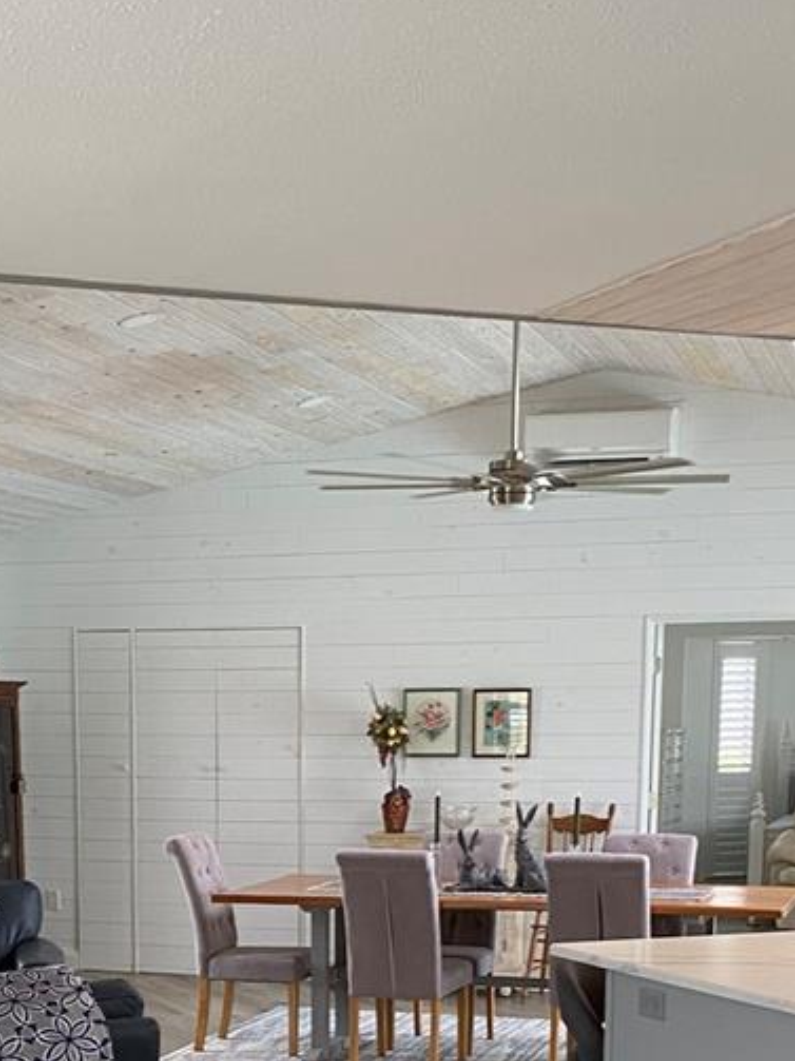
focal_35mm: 62
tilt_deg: -7.2
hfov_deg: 23.5
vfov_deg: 29.5
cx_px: 228
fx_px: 1899
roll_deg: -0.2
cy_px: 1015
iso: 80
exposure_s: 1/60
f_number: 1.8
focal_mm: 4.25
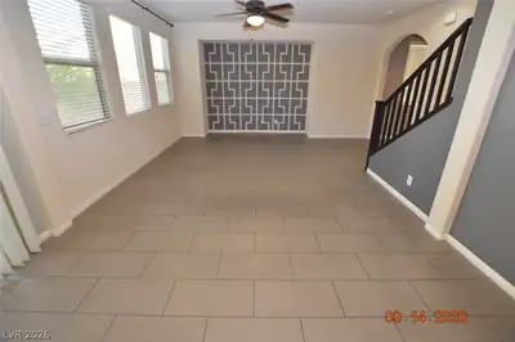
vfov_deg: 77.2
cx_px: 258
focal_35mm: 15
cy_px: 171
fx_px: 214
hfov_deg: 100.4
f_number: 4
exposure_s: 1/60
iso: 400
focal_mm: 10
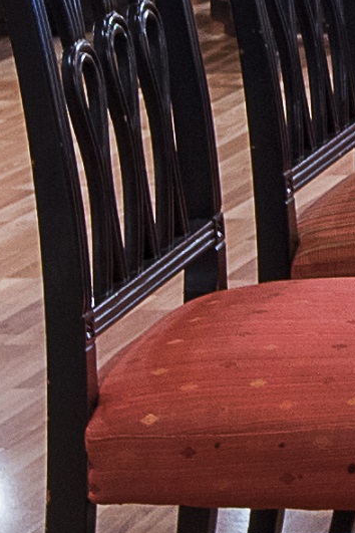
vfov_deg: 10.0
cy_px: -459
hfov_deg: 6.0
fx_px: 2869
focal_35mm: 194
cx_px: 1389
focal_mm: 19
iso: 320
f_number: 8
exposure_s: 2
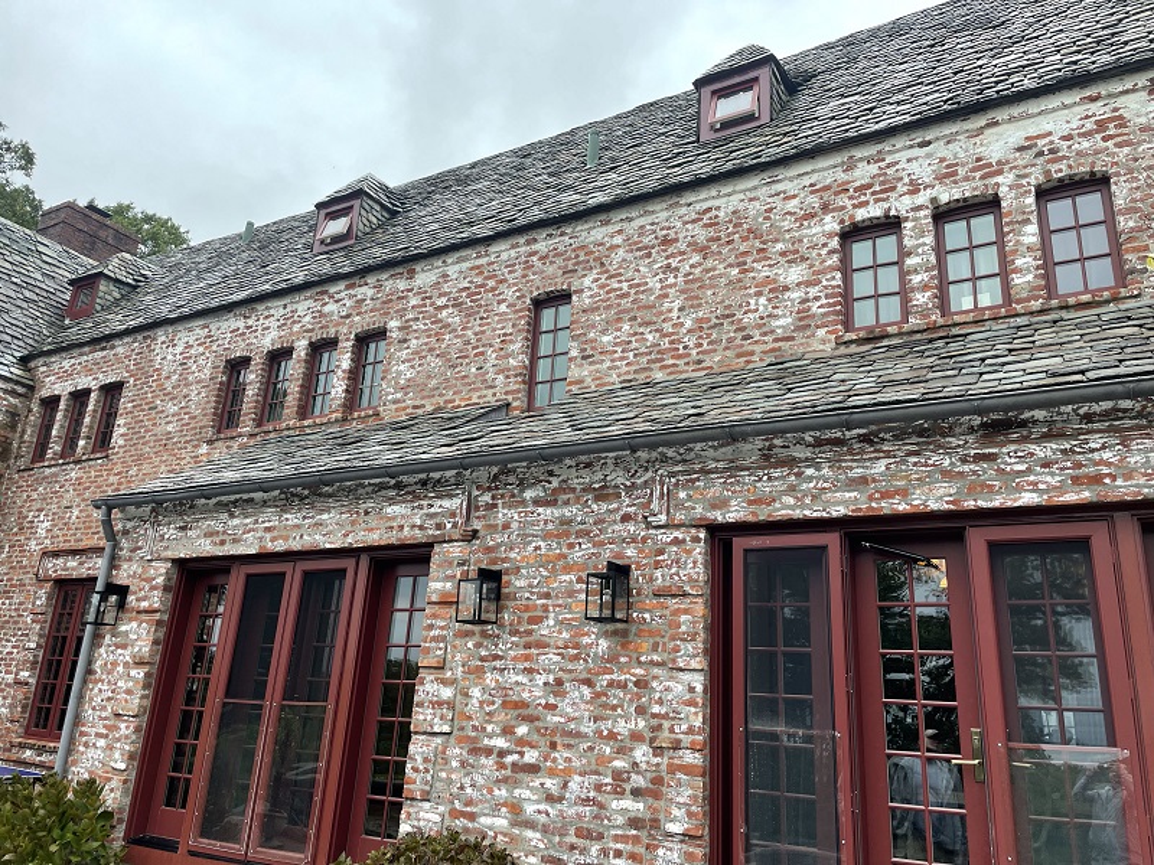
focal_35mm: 26
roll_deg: -3.1
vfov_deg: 53.1
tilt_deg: +18.6
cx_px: 577
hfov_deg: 67.3
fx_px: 867
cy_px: 432
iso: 50
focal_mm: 4.2
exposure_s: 1/121
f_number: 1.6
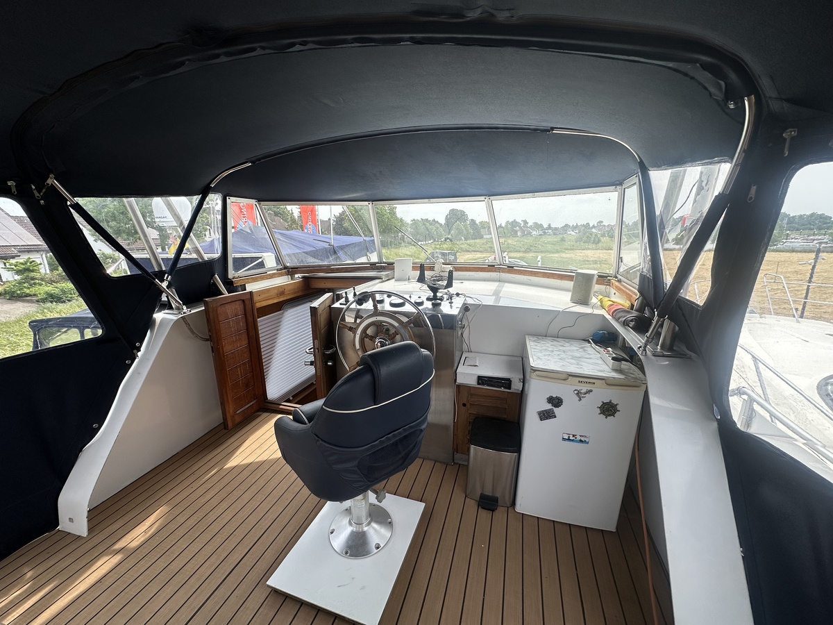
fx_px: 337
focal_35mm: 14
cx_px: 416
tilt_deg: -12.7
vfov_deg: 85.7
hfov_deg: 102.1
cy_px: 312
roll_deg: +0.9
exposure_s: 1/1006
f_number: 2.2
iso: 40
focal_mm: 2.22
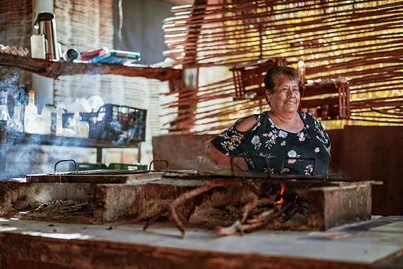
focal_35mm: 58
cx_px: 202
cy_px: 134
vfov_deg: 23.4
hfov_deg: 34.5
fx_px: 649
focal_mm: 58
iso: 125
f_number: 1.4
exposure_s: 1/250
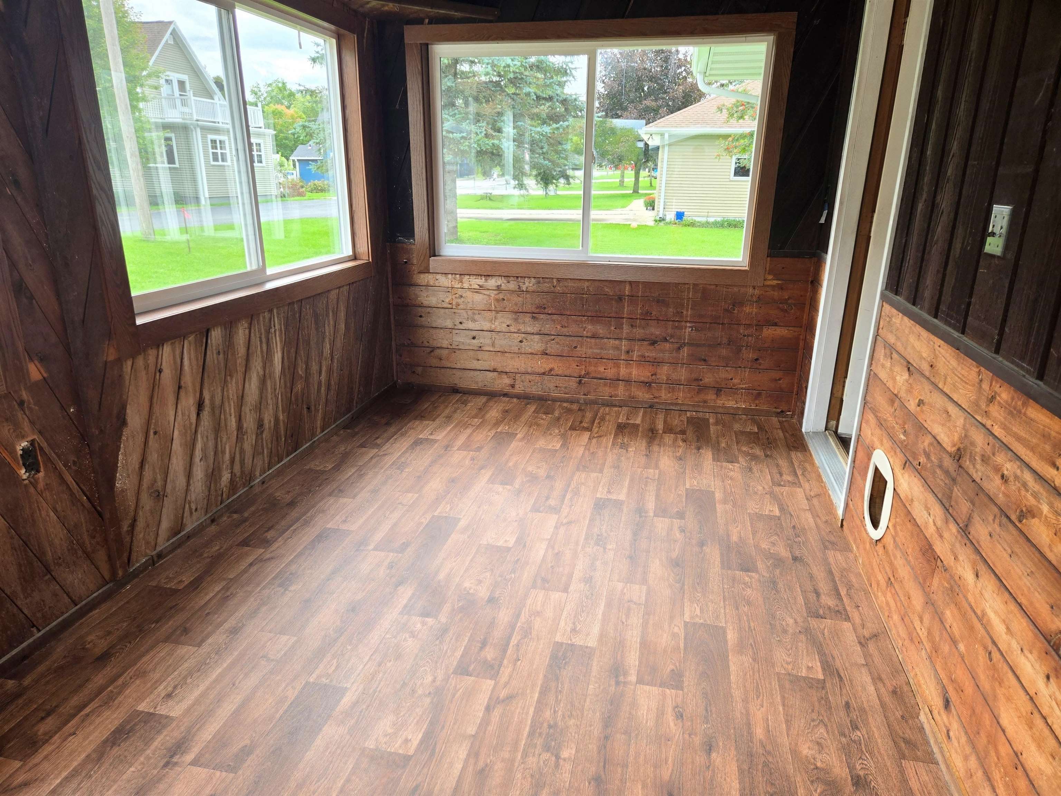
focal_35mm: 23
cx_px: 530
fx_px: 705
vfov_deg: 58.9
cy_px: 398
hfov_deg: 73.9
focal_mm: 5.4
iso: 25
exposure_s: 1/180
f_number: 1.8
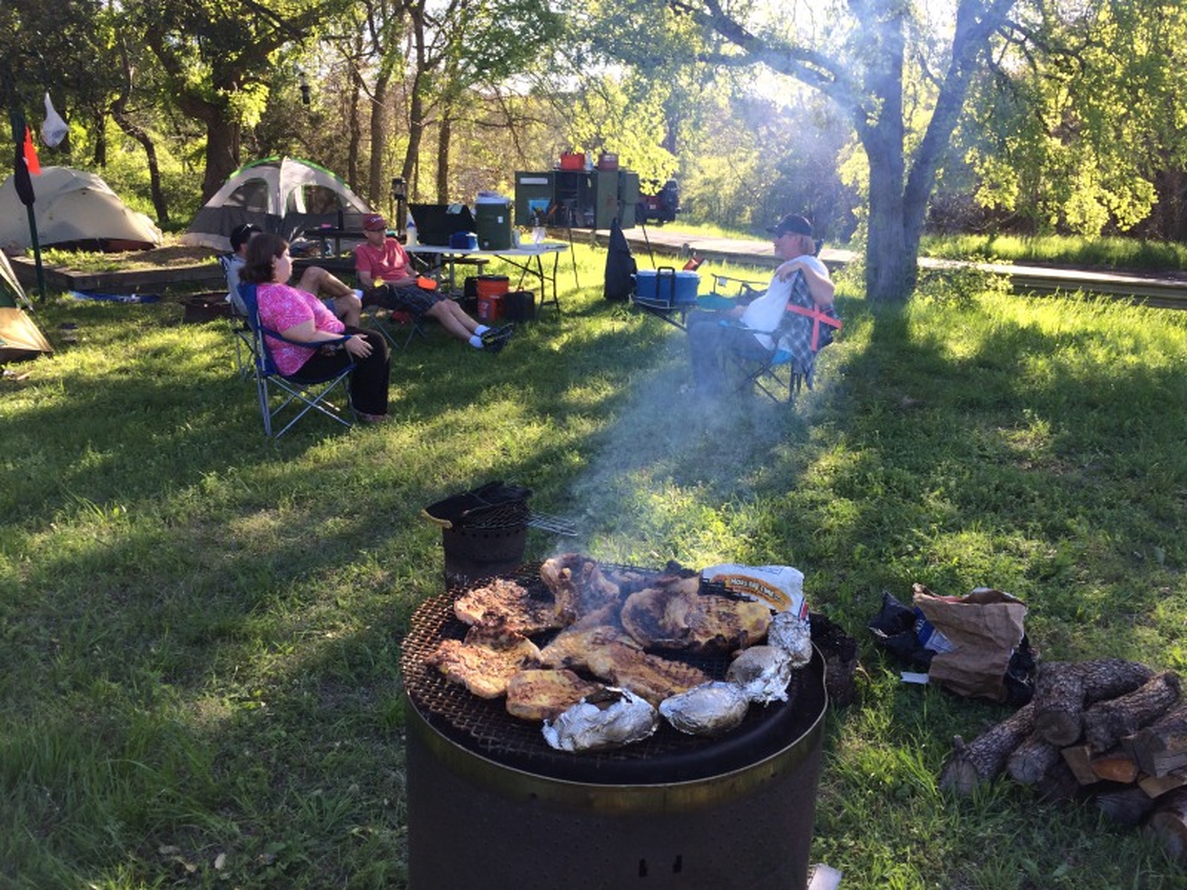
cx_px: 594
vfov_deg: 48.2
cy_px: 445
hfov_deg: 61.7
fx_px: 994
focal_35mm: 29
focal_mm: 4.15
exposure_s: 1/410
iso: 32
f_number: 2.2
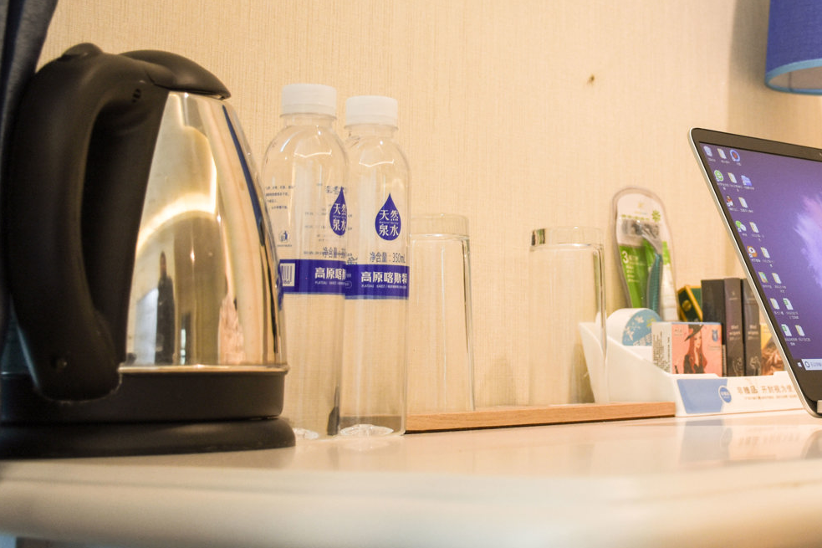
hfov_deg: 28.2
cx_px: 675
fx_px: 1598
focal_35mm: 70
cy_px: 136
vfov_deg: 19.3
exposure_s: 1/20
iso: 400
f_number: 3.8
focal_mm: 26
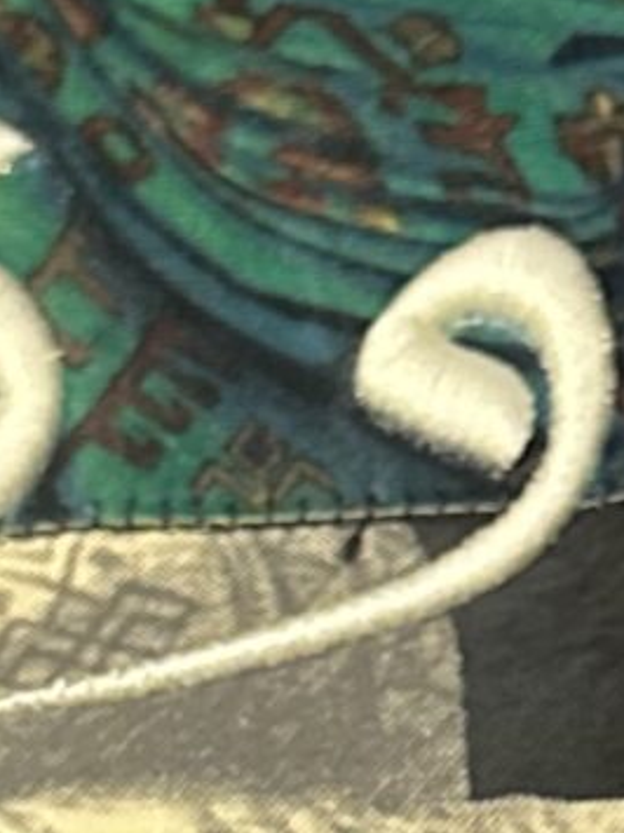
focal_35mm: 173
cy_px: 819
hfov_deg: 8.6
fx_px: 4161
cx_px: 483
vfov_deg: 11.3
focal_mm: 6.86
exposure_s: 1/33
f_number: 1.78
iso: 800
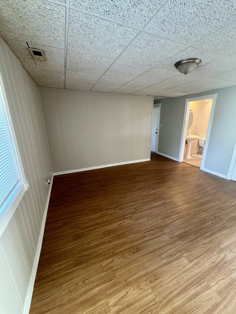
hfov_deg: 85.7
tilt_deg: -17.0
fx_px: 127
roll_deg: +0.6
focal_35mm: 14
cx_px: 118
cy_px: 157
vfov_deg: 102.1
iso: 640
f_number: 2.2
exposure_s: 1/60
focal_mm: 2.22
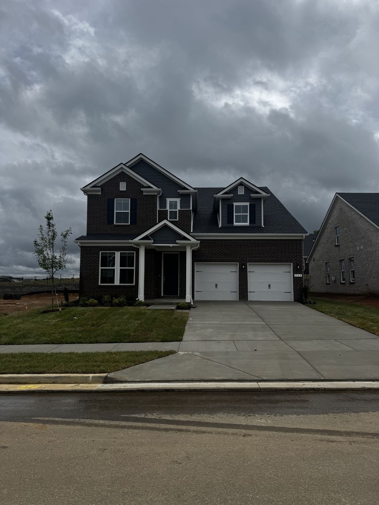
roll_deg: -0.6
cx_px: 190
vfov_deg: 71.6
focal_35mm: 24
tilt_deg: +4.5
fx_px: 350
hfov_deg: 56.8
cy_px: 252
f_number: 1.78
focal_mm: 6.76
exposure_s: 1/12346
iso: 80
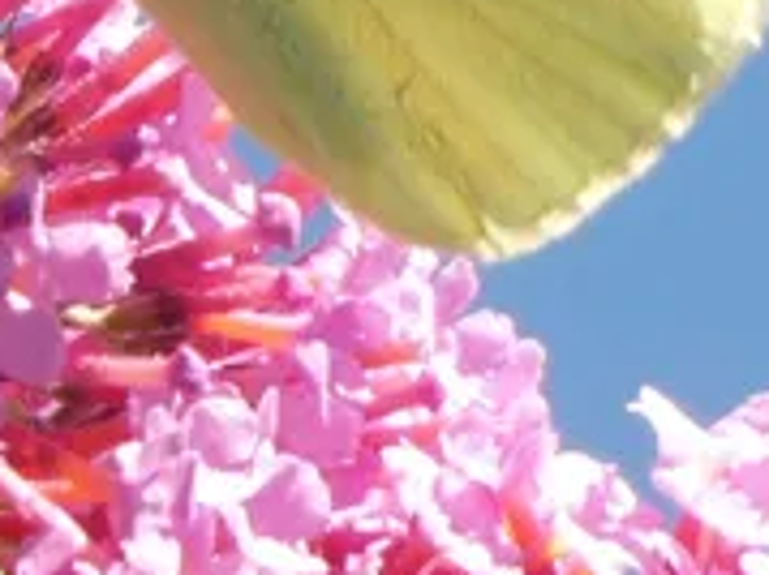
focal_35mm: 1428
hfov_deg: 1.4
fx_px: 31702
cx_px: 193
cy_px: -116
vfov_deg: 1.0
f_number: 5.6
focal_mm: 71.7
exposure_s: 1/80
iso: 100
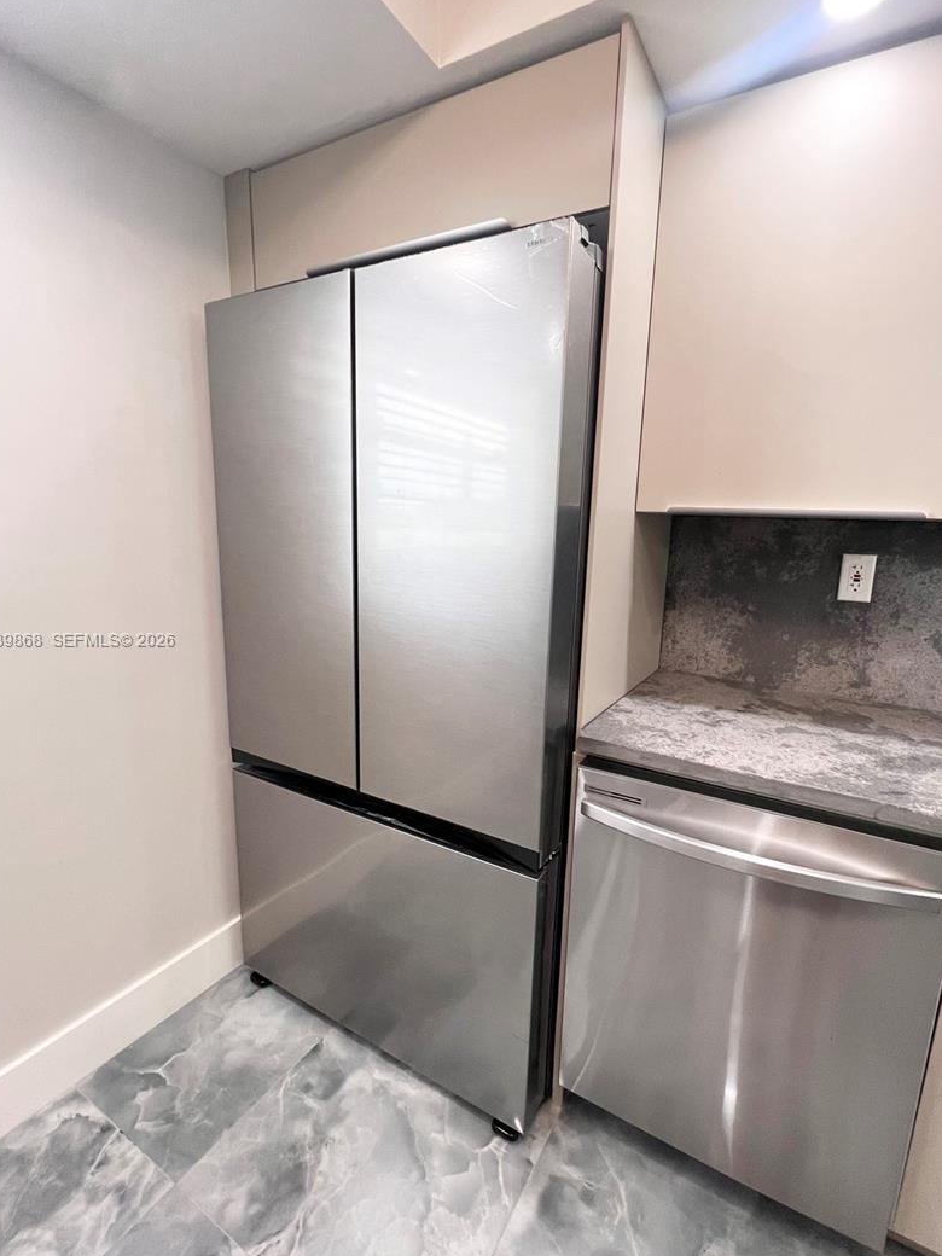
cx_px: 494
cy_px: 641
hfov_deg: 81.7
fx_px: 544
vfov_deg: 98.2
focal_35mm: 15
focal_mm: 1.57
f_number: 1.8
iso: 125
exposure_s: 1/120
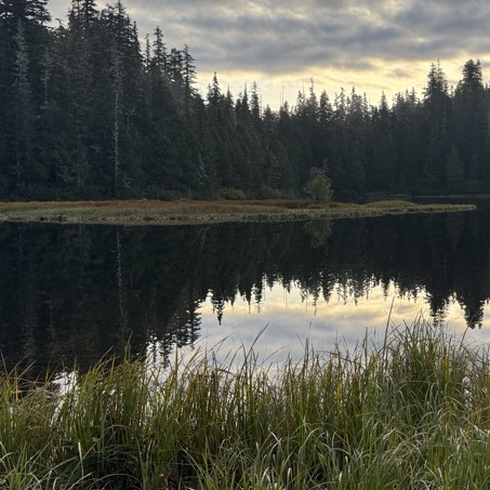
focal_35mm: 48
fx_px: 769
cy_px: 210
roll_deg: +0.5
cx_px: 419
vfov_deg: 35.3
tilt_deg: -3.3
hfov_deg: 33.9
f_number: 1.78
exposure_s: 1/1172
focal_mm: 6.76
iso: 80
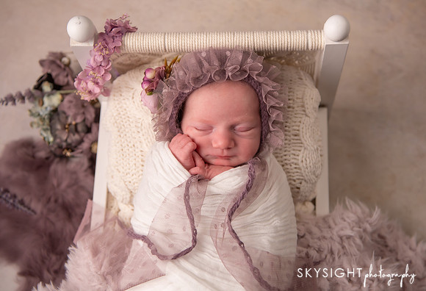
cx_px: 225
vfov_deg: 24.0
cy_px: 146
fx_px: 685
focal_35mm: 57
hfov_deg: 34.5
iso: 1000
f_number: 4
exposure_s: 1/200
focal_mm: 52
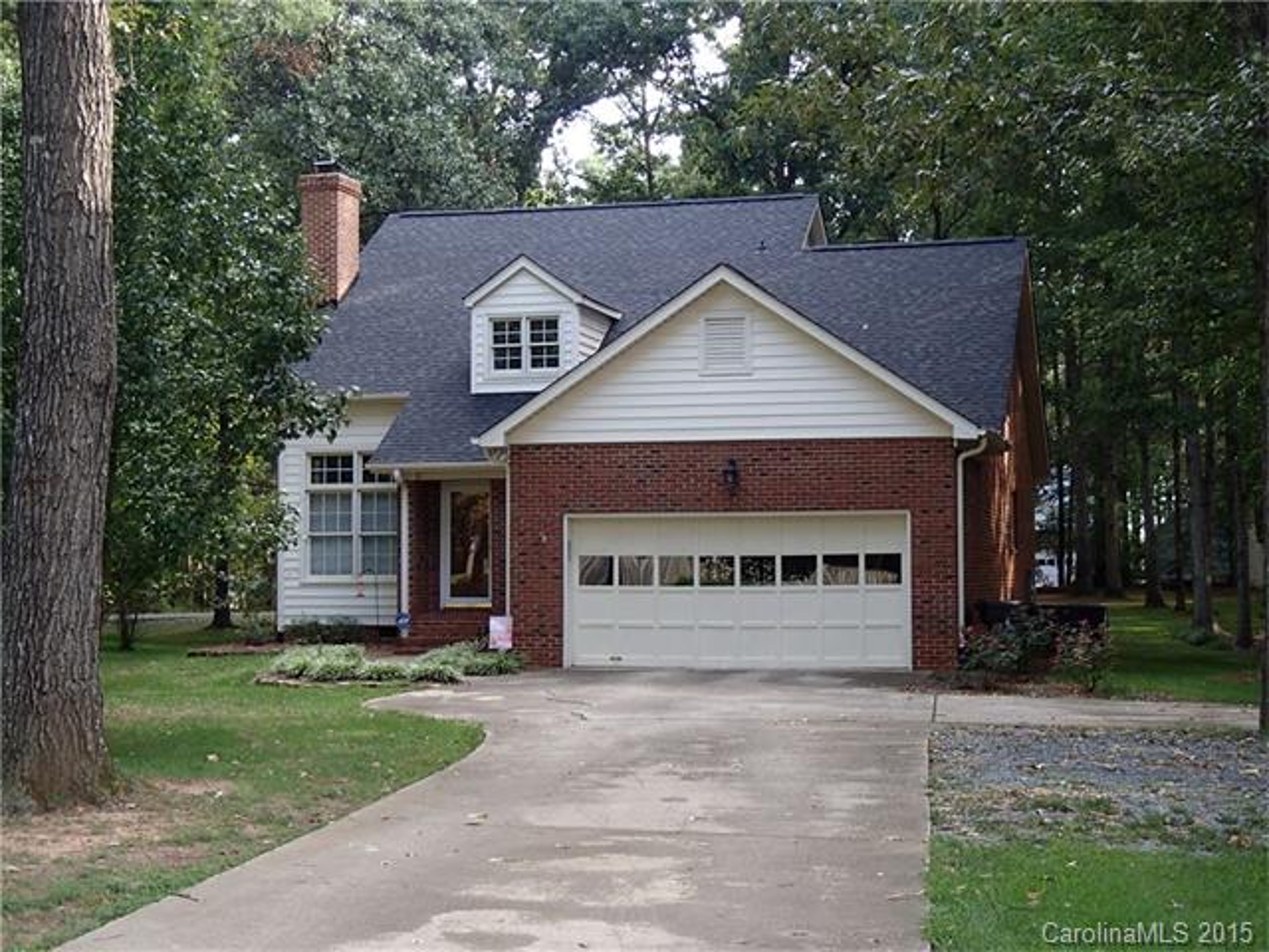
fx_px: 1906
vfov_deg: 28.0
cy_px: 476
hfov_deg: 36.8
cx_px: 634
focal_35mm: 52
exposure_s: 1/100
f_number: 5
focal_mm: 9.39
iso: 200
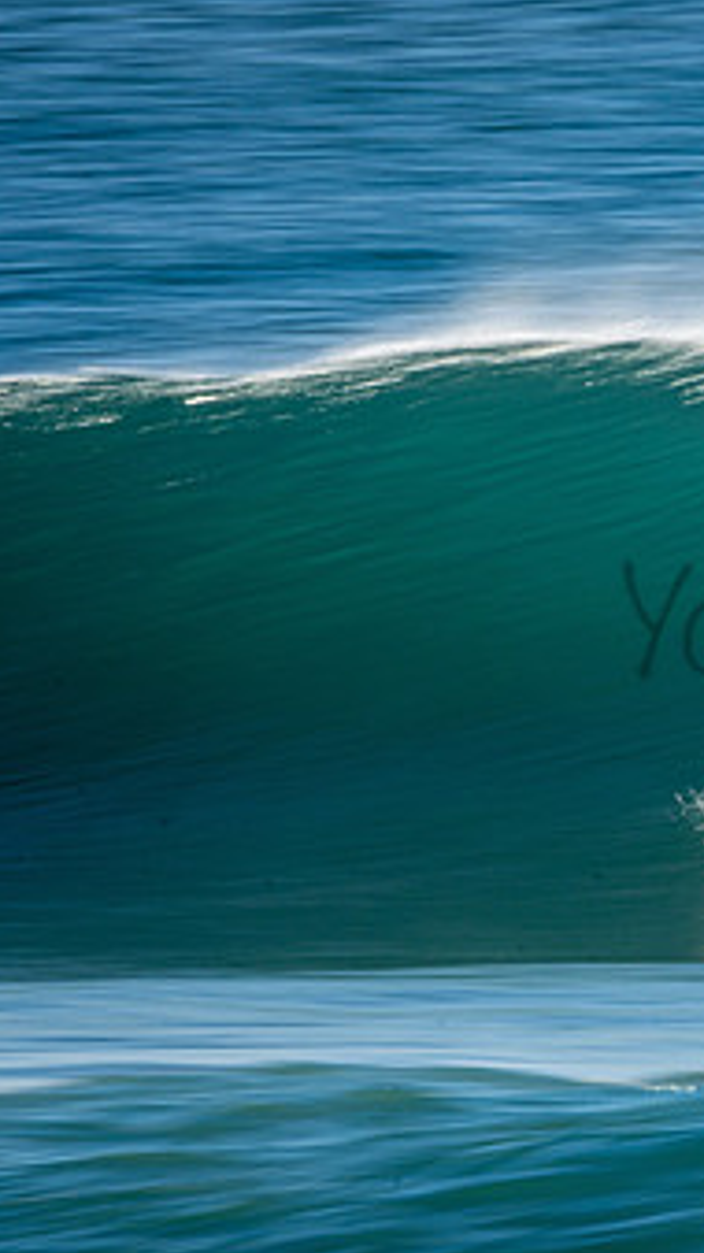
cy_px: 588
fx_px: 44724
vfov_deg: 1.6
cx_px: 1004
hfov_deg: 0.9
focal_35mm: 1347
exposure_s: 1/30
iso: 100
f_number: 25
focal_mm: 500
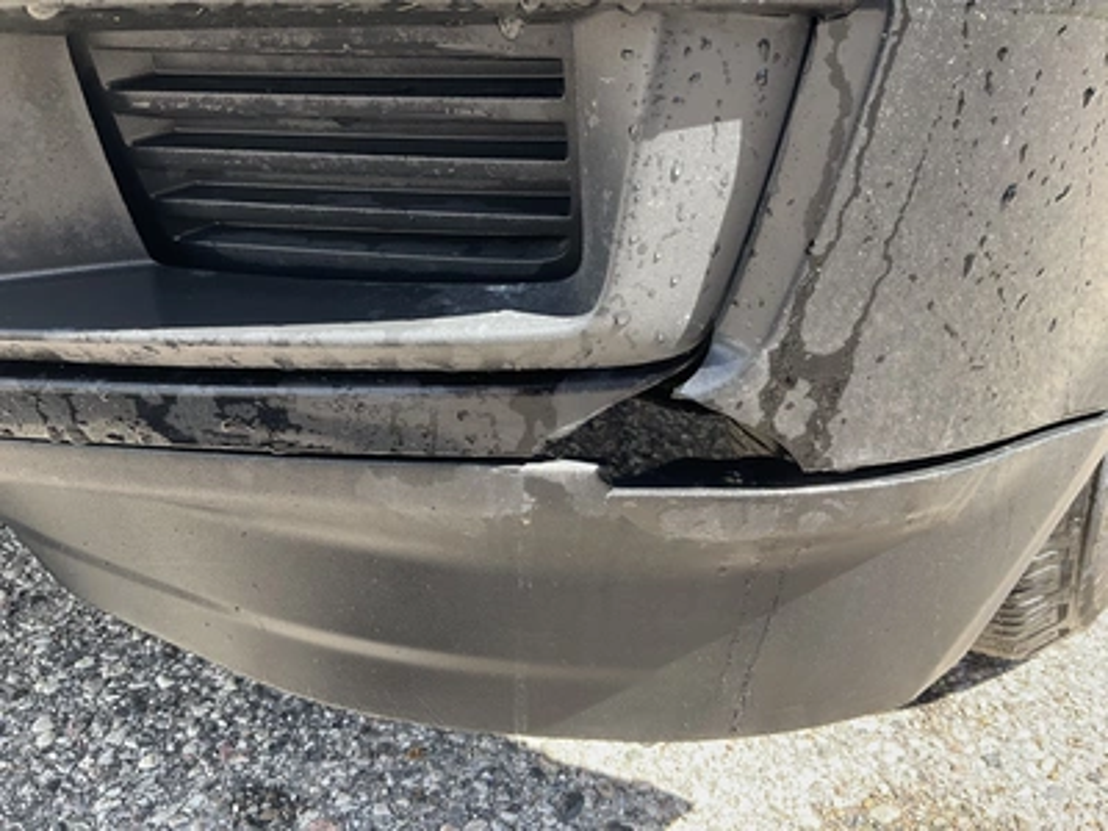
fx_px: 928
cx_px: 554
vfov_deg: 48.2
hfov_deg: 61.7
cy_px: 416
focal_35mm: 29
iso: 25
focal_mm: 3
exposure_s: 1/201
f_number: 1.8
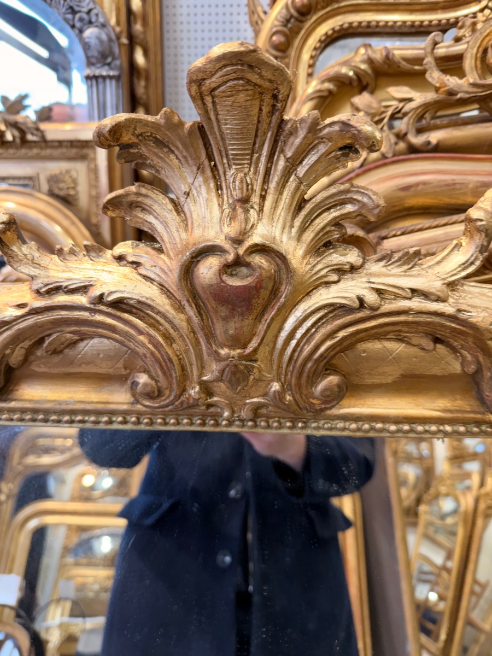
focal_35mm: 24
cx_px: 246
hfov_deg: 56.8
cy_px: 328
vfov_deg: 71.6
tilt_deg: -23.7
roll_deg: -5.5
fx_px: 455
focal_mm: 6.76
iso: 200
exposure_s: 1/100
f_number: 1.78
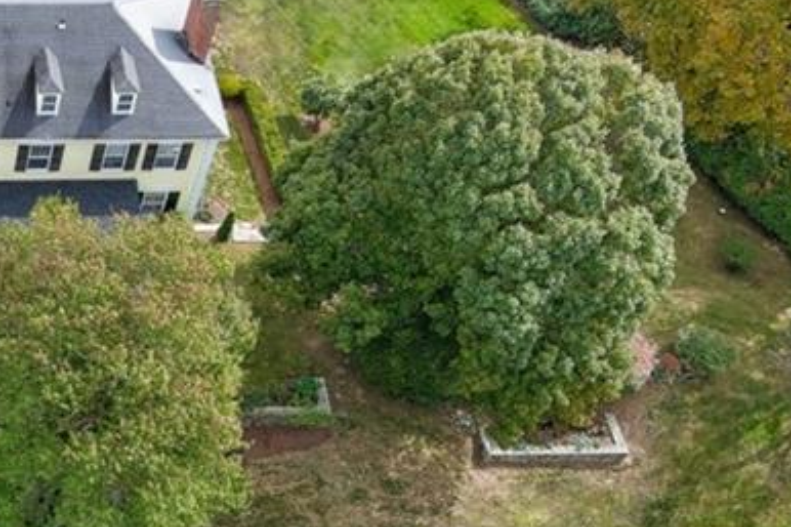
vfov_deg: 17.7
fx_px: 1691
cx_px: -207
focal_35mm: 77
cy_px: 295
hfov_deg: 23.6
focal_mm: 10.6
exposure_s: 1/308
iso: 105
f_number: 2.8
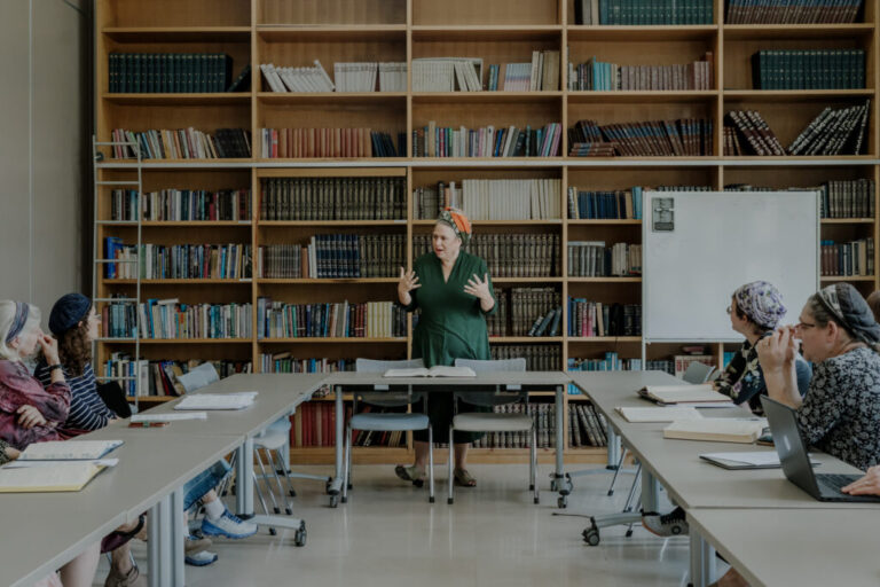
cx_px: 440
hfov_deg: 54.4
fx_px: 855
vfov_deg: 37.9
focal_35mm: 35
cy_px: 294
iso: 1250
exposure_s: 1/250
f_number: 6.3
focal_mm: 35
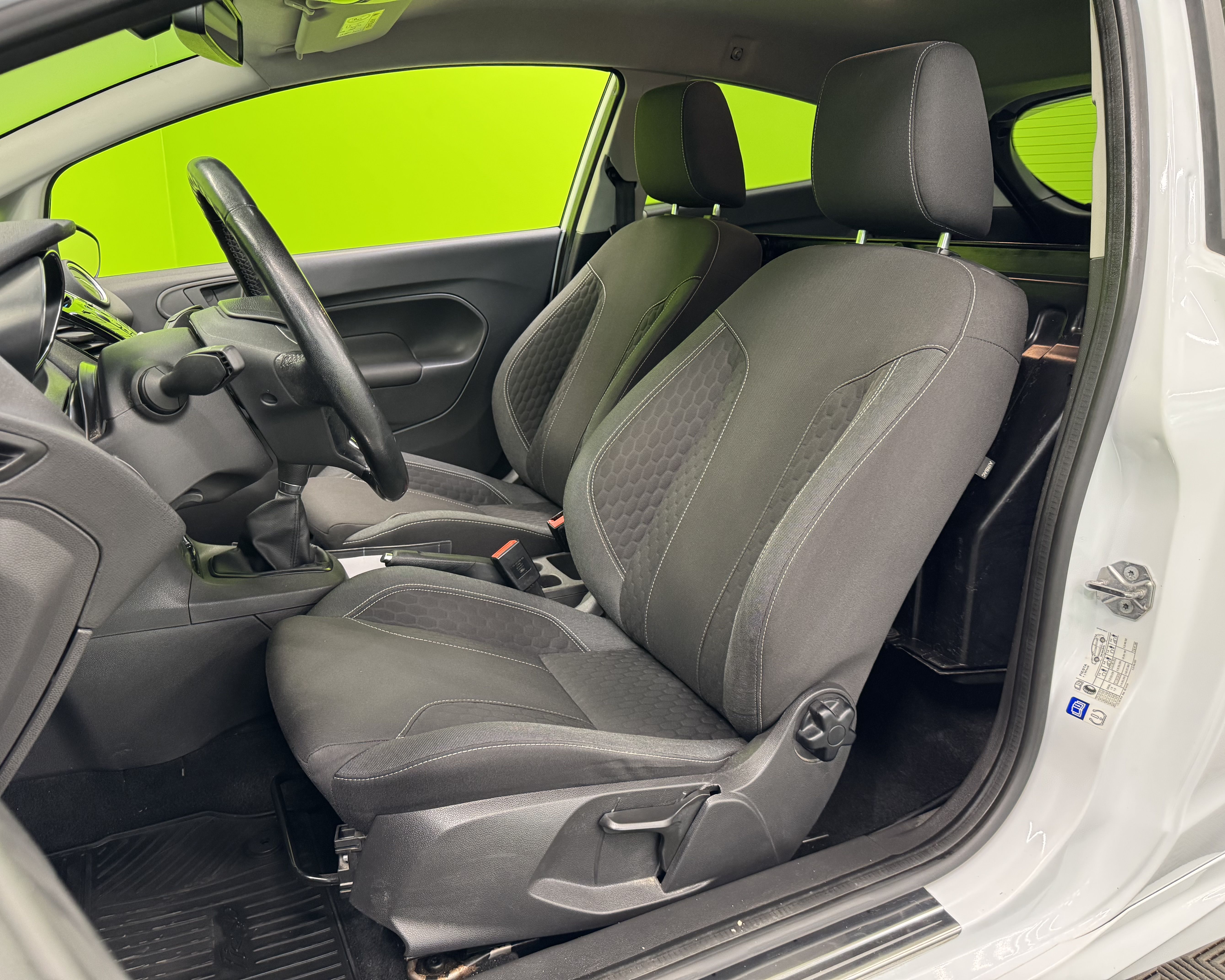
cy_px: 490
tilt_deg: -16.2
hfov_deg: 68.1
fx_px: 906
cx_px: 595
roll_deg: +0.1
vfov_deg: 56.8
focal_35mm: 25
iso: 400
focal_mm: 6.76
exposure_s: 1/50
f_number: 1.78
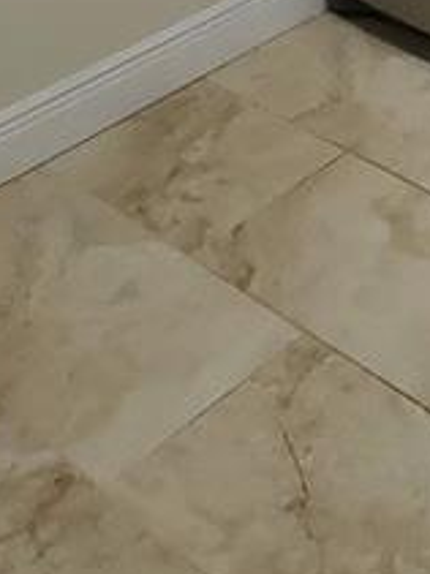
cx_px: 757
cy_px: -280
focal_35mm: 74
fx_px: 1227
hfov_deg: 16.8
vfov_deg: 22.0
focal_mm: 1.8
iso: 100
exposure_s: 1/59
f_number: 2.2
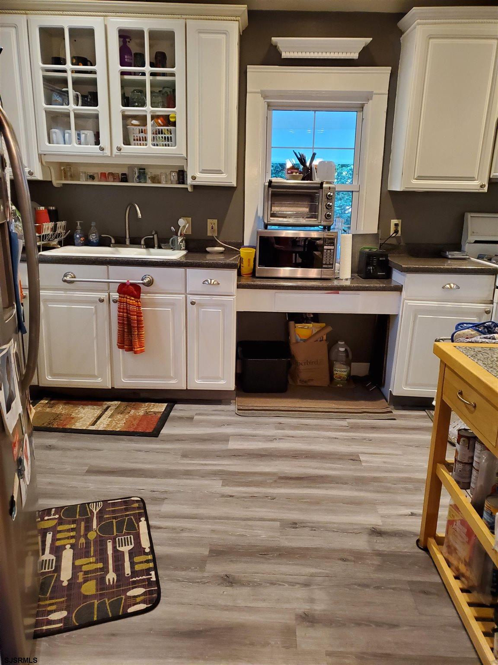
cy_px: 332
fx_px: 499
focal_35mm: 26
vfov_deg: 67.3
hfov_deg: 53.1
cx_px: 249
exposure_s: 1/39
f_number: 1.5
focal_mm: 4.3
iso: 400
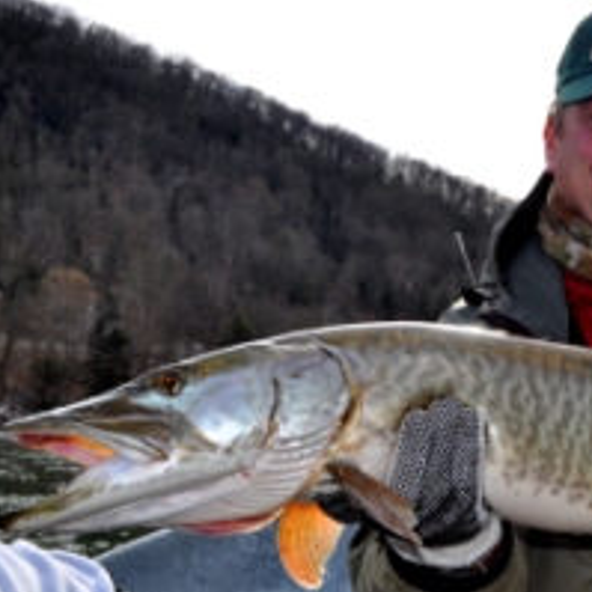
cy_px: 321
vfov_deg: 25.0
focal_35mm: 69
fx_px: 1335
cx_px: 589
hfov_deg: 23.9
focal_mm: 24
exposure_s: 1/200
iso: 200
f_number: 11
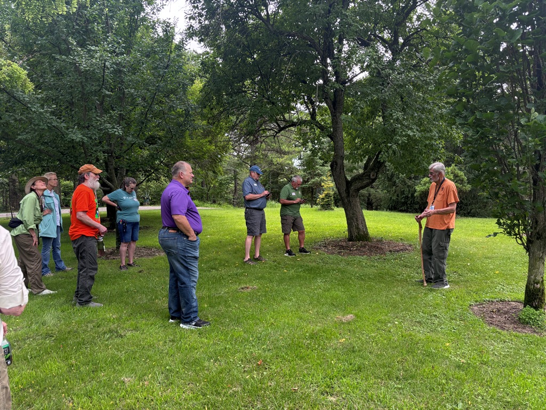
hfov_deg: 67.3
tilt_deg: -3.8
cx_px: 273
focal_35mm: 26
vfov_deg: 53.1
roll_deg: -0.1
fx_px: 410
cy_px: 205
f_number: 1.6
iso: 50
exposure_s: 1/384
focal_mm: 5.96
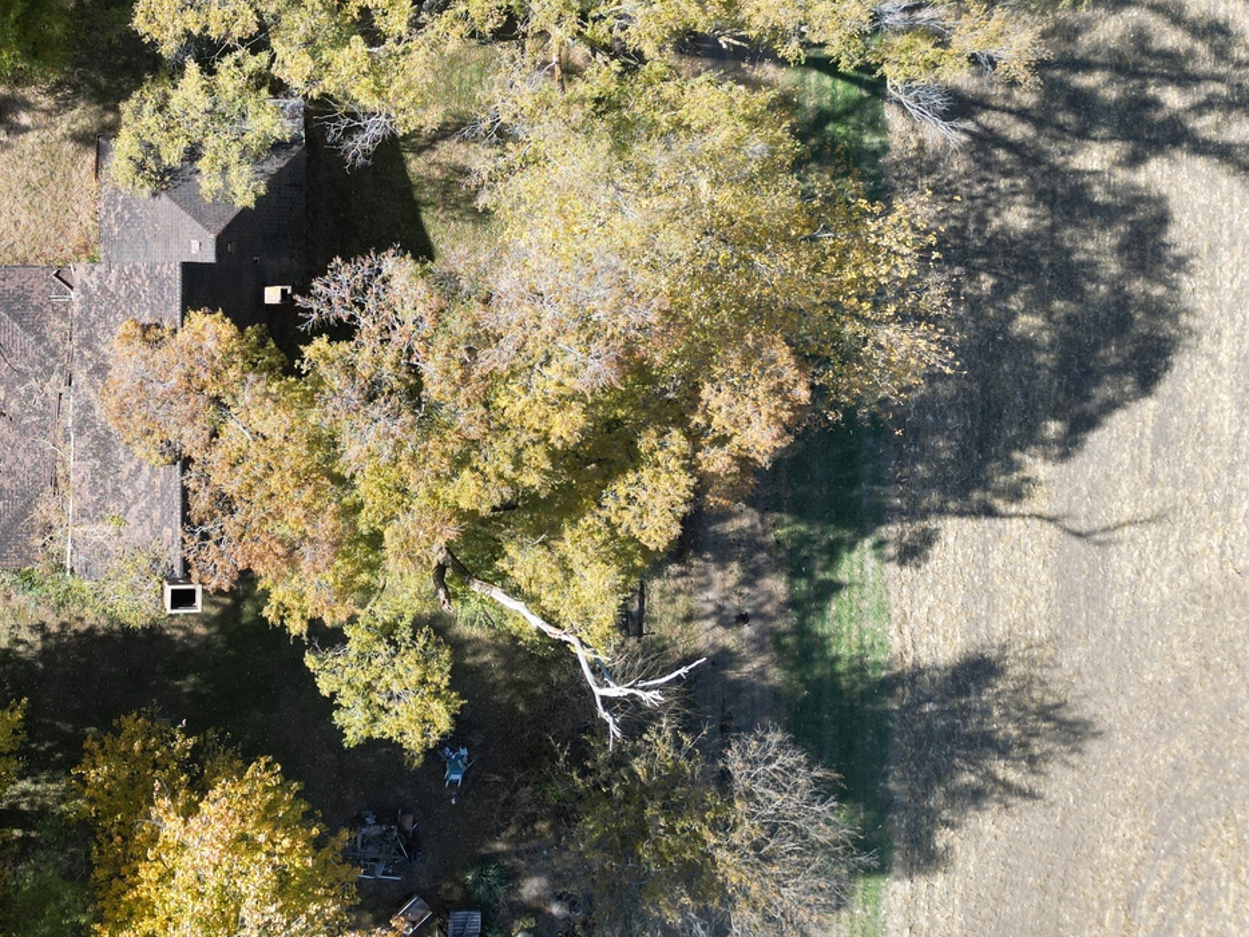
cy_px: 275
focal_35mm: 37
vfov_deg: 38.0
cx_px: 292
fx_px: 1335
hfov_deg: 48.0
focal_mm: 6.72
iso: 120
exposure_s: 1/1250
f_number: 1.7
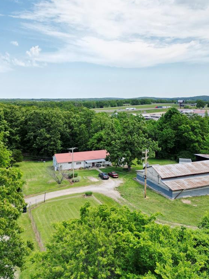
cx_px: 117
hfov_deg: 42.9
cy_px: 140
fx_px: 266
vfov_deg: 55.3
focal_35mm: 33
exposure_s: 1/2500
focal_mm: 6.72
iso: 100
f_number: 1.7
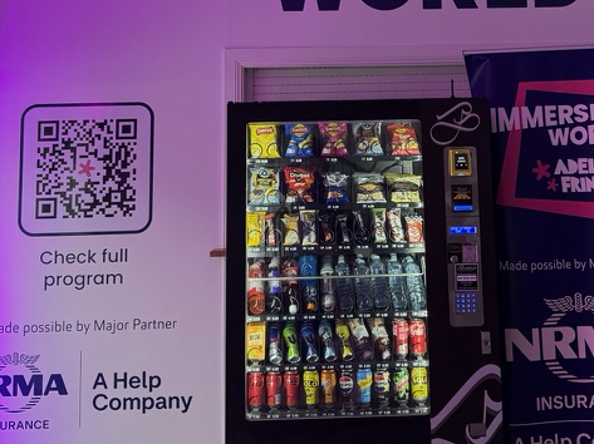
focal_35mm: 52
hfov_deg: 36.7
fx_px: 892
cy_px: 39
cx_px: 363
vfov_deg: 27.0
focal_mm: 6.76
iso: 160
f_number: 1.78
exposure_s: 1/60
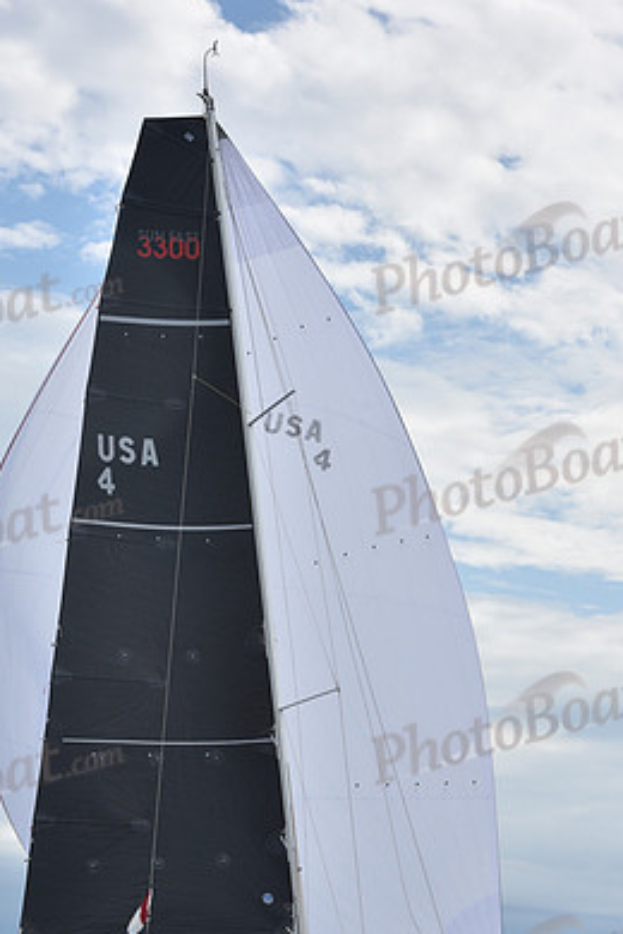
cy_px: 632
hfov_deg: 13.2
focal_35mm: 104
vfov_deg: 19.6
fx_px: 2699
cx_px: 248
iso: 320
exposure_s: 1/1000
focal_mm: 70
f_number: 10
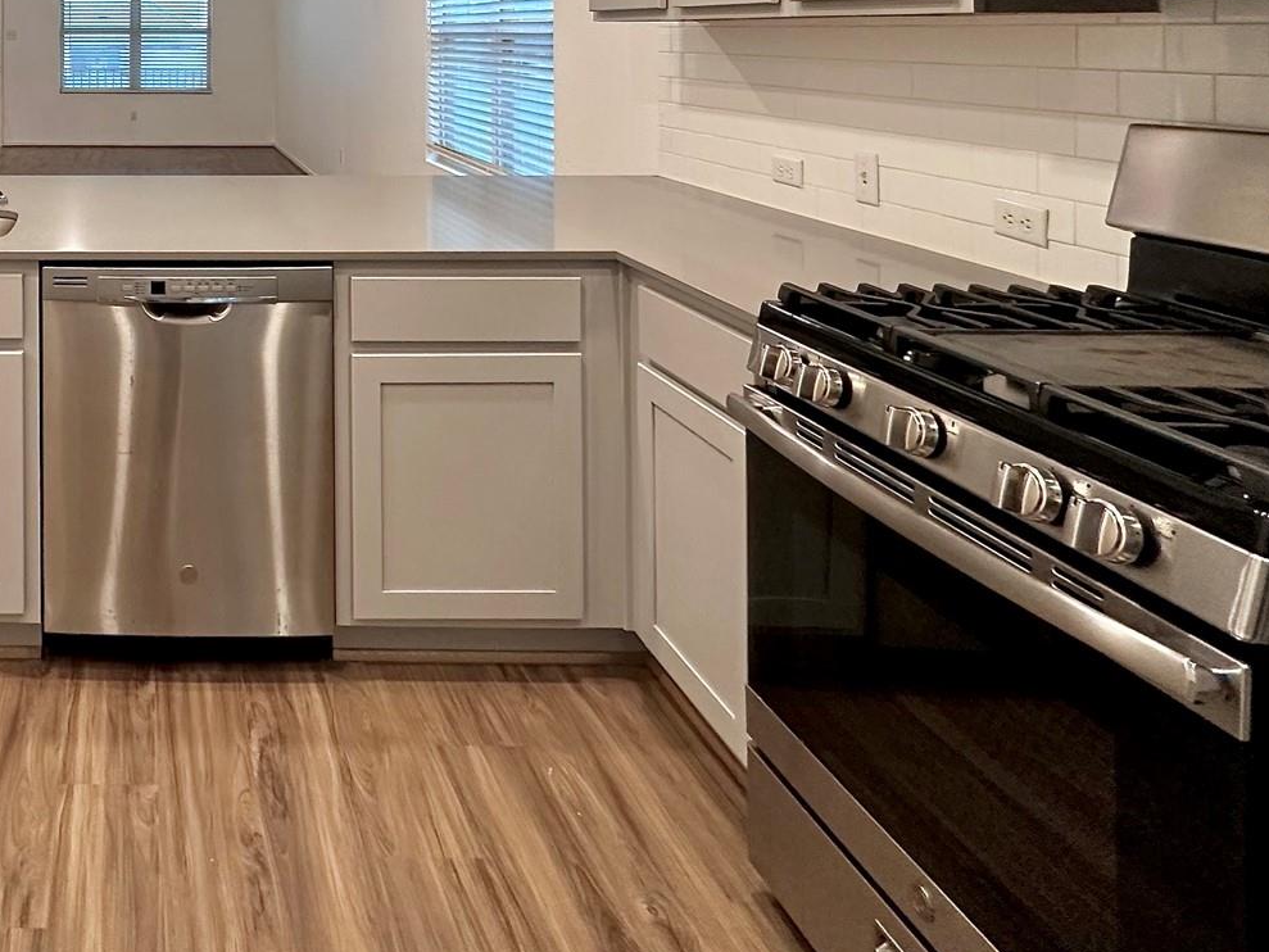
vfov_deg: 42.4
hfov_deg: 53.5
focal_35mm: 29
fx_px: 1063
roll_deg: +0.4
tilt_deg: +0.9
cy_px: 24
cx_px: 114
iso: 250
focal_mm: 2.22
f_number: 2.2
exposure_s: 1/60
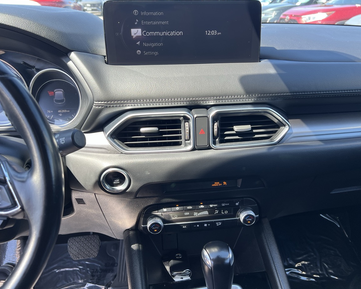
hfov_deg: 62.1
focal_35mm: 28
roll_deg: -0.6
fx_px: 299
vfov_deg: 51.5
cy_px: 146
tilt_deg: -26.7
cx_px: 195
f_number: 1.5
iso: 32
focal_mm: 5.7
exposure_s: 1/150
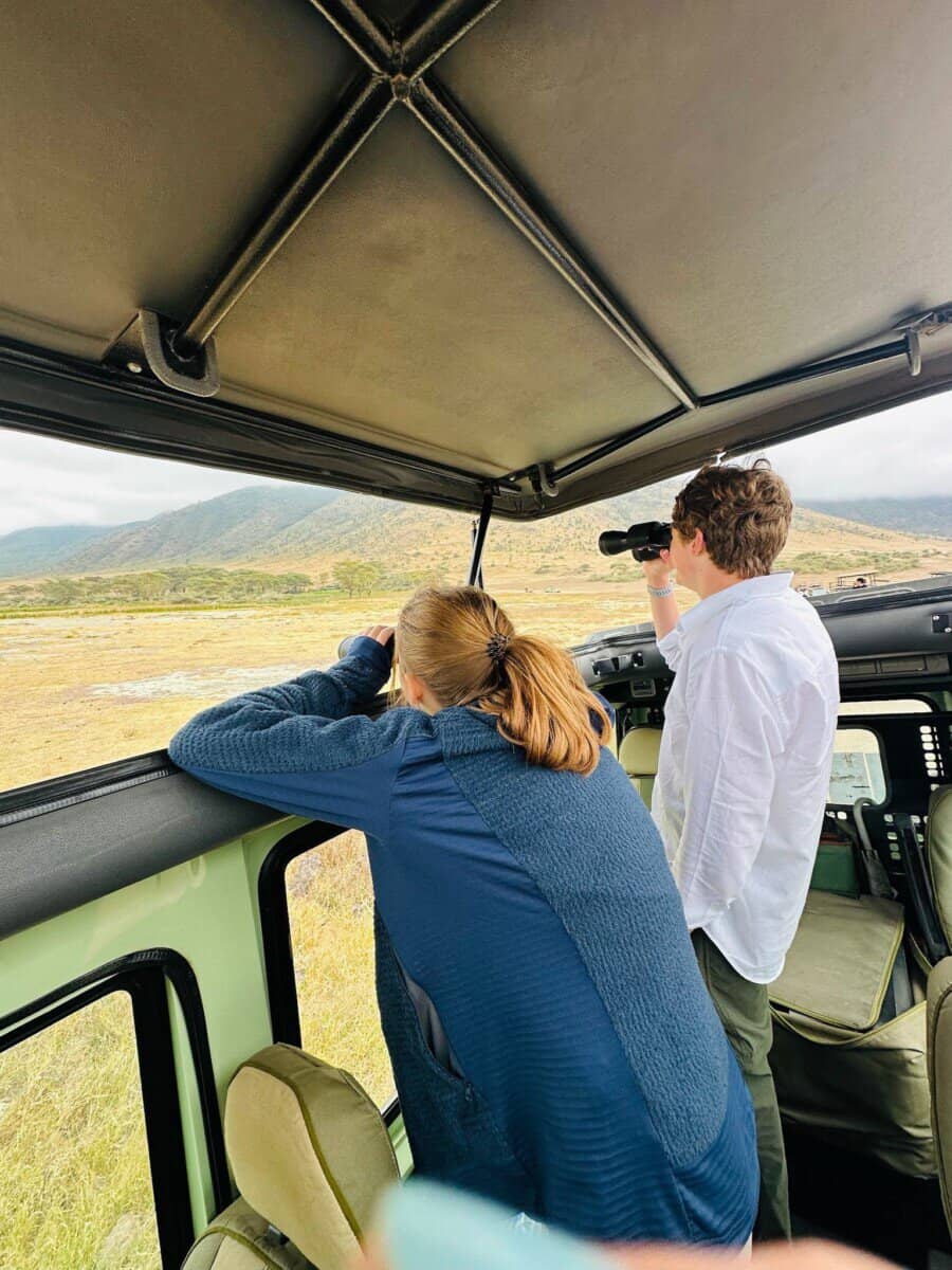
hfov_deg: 85.7
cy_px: 635
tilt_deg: -4.8
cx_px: 476
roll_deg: +1.9
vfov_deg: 102.1
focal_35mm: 14
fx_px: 513
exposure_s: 1/99
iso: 64
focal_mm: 2.22
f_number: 2.2
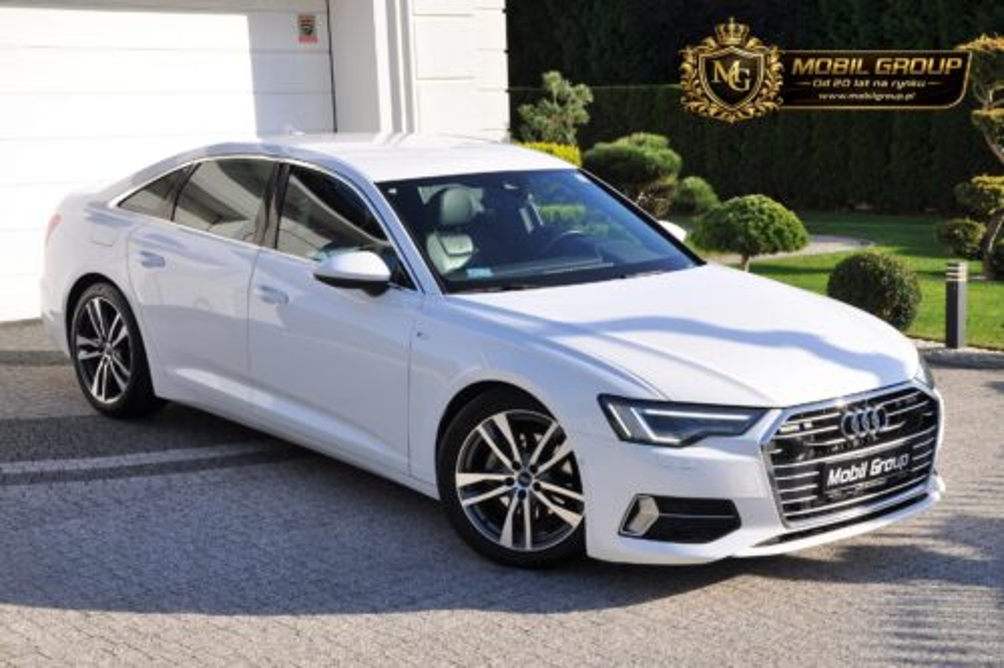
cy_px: 334
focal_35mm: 60
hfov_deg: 33.4
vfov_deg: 22.6
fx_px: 1673
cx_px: 502
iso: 250
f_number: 10
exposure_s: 1/400
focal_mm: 40
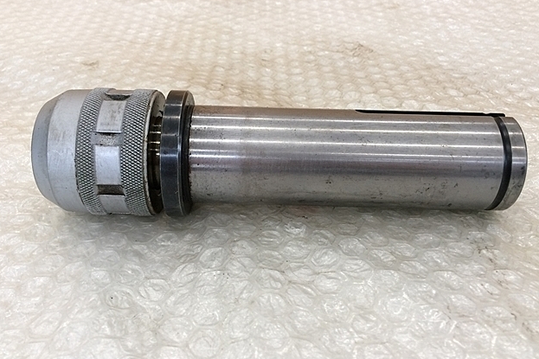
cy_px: 163
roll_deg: -0.8
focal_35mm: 31
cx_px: 266
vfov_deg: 42.3
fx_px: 464
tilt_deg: -36.1
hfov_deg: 60.3
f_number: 2.2
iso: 32
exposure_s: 1/30
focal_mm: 4.15
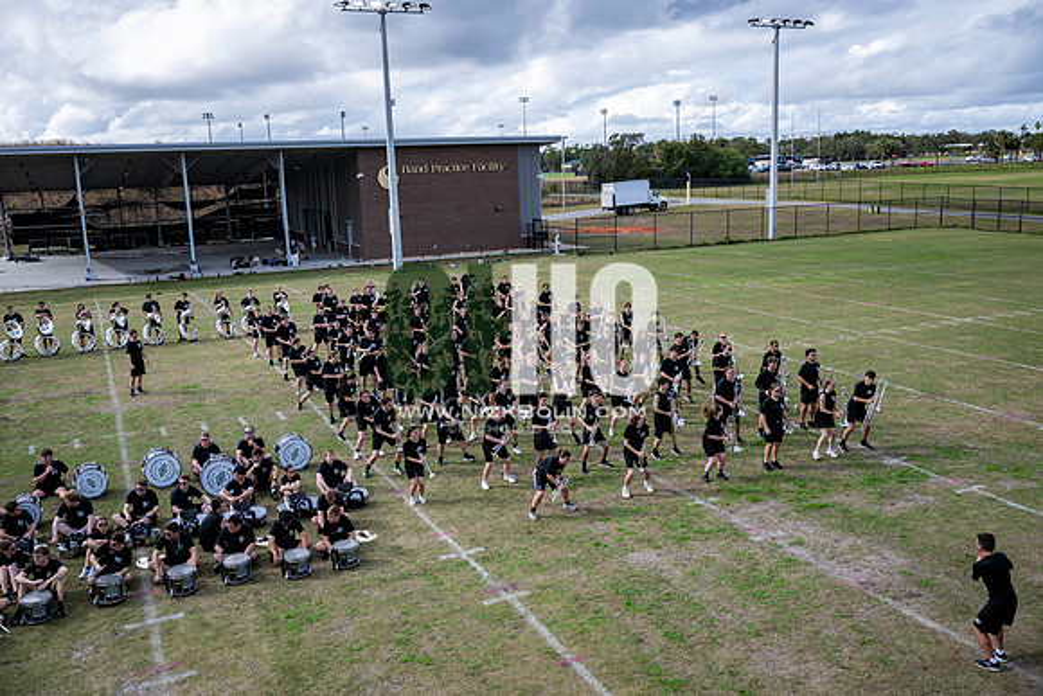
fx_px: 942
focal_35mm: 32
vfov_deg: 40.6
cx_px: 522
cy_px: 348
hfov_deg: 58.0
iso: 125
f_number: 2.8
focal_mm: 32.5
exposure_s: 1/1250
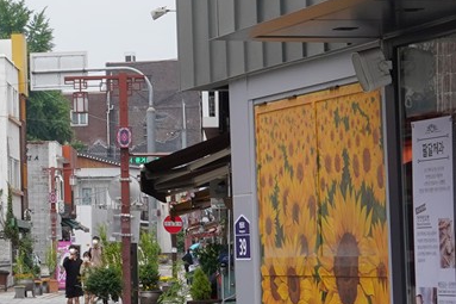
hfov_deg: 10.9
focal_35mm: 183
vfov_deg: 7.5
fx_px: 2317
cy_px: 18
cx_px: -205
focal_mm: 35
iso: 400
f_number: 18
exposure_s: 1/125
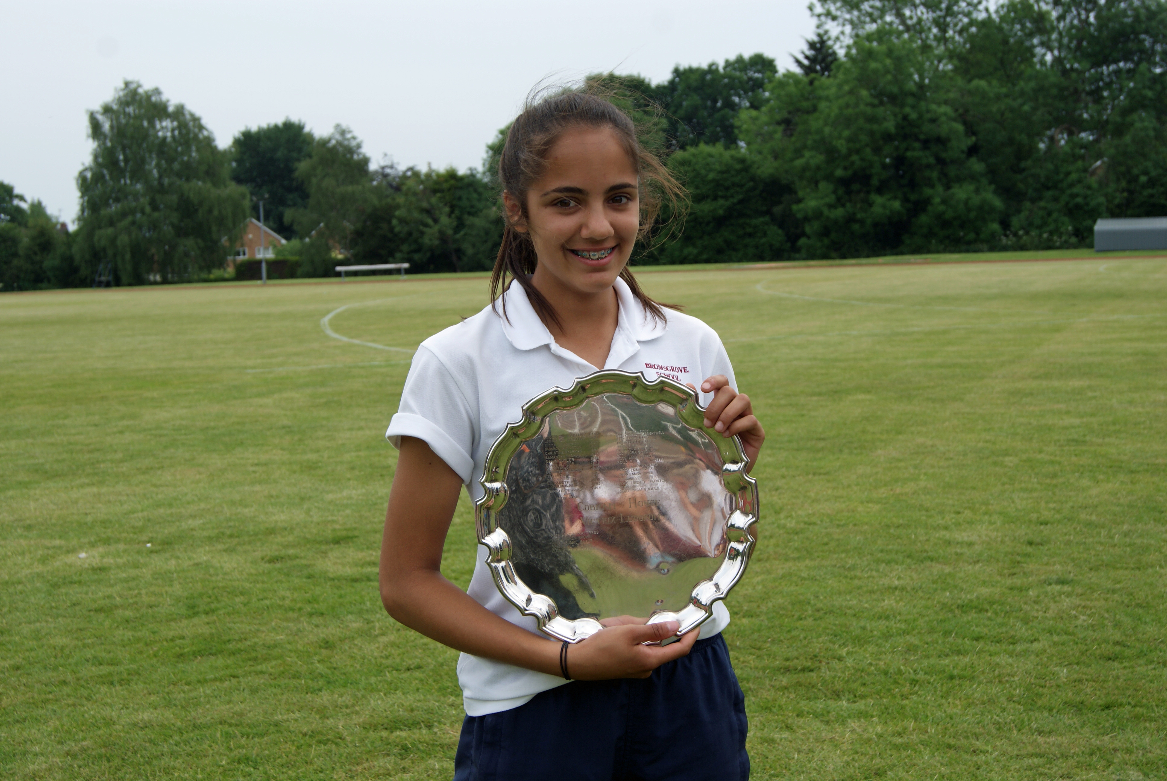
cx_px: 584
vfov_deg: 16.6
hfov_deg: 24.6
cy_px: 390
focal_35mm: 82
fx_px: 2678
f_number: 8
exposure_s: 1/200
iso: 100
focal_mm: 55
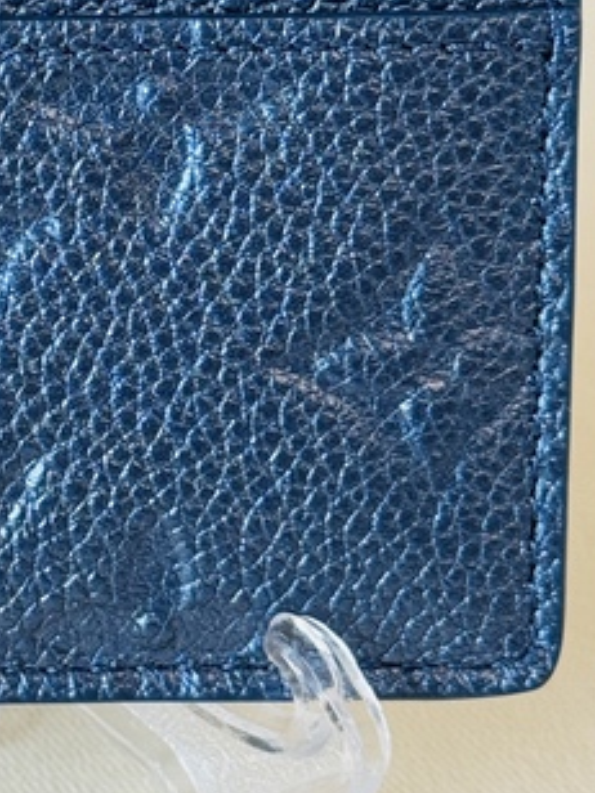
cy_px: 255
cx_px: -160
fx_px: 3598
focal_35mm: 157
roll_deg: -0.2
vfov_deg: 12.6
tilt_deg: -28.0
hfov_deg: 9.3
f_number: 1.78
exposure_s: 1/50
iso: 80
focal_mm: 6.76
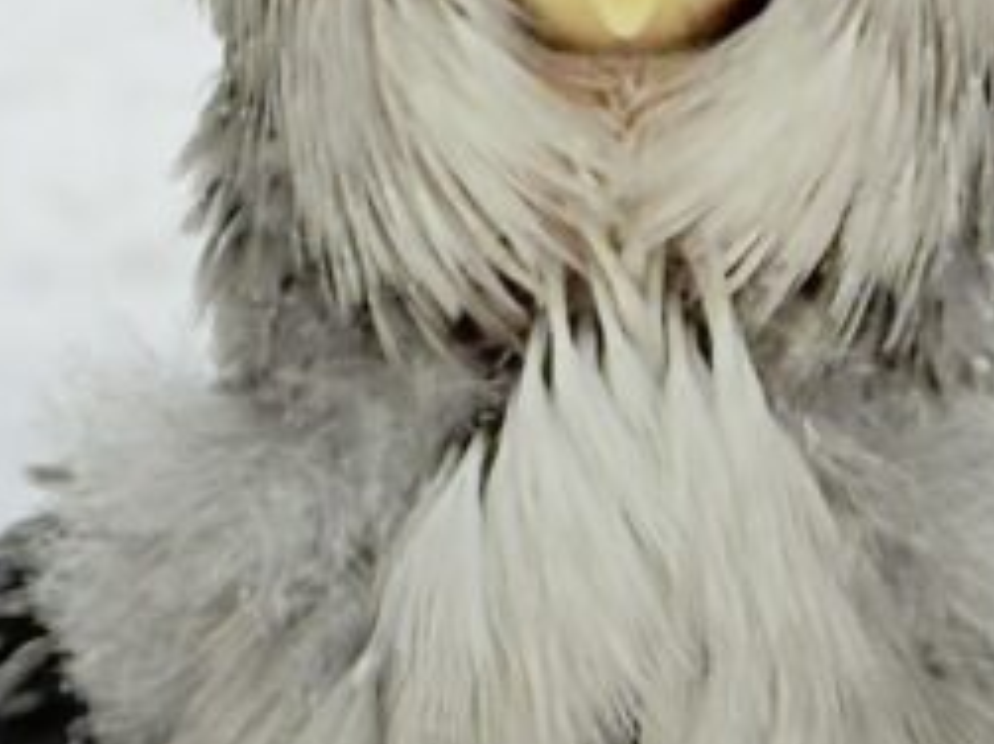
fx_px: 7147
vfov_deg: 6.0
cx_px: 566
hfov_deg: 8.0
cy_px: 182
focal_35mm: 249
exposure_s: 1/100
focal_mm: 5.96
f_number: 1.6
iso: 64
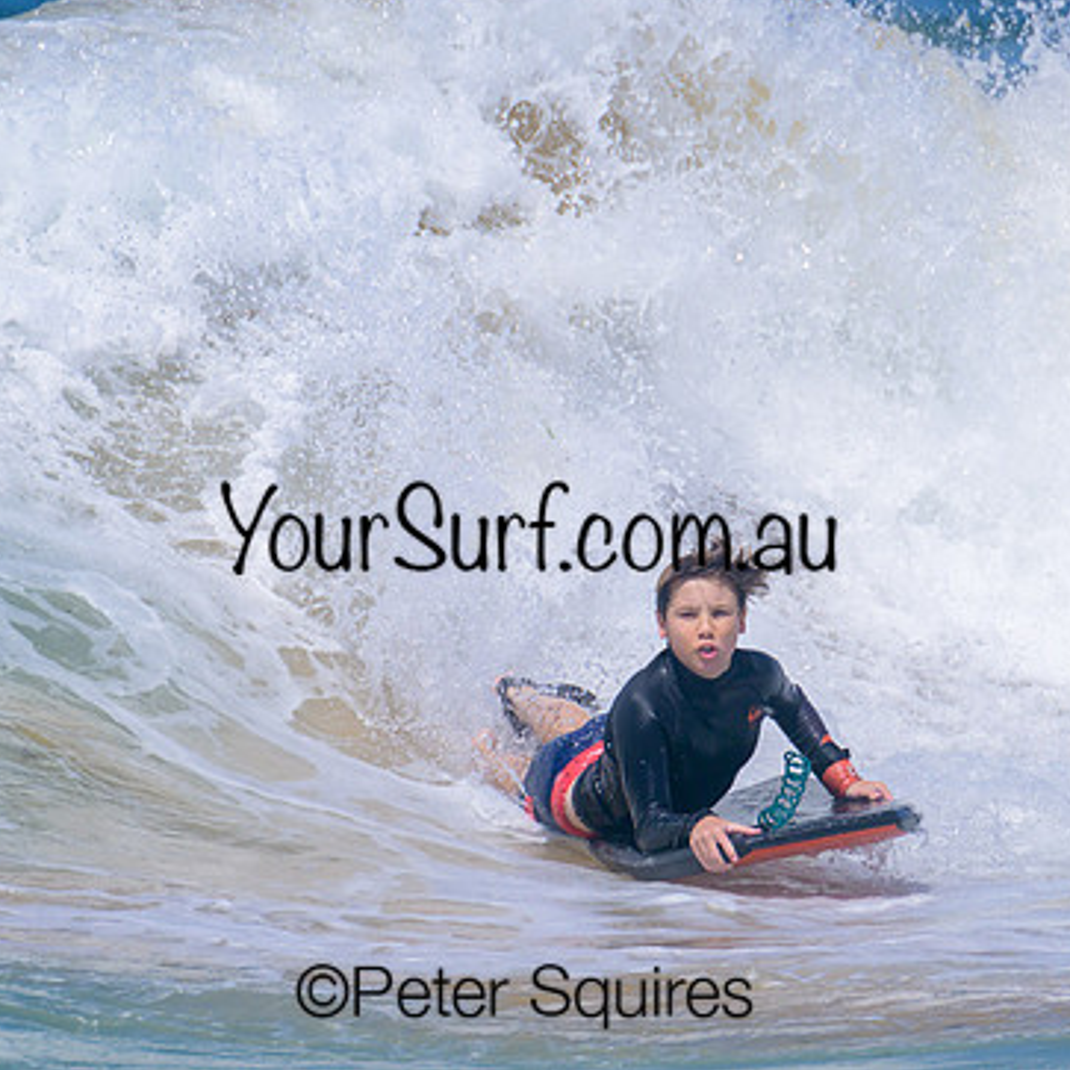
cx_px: 594
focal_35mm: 1176
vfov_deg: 1.5
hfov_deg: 1.5
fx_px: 41126
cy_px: 549
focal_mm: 800
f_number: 11
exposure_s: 1/2000
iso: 450
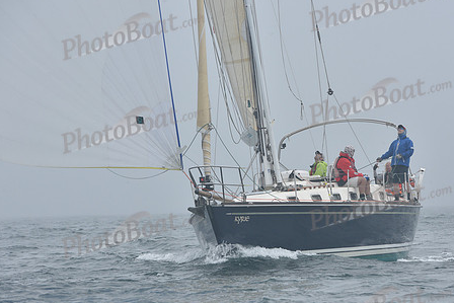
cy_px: 166
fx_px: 3267
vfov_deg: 5.3
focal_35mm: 259
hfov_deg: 7.9
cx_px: 257
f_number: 9
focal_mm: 200
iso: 250
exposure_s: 1/800
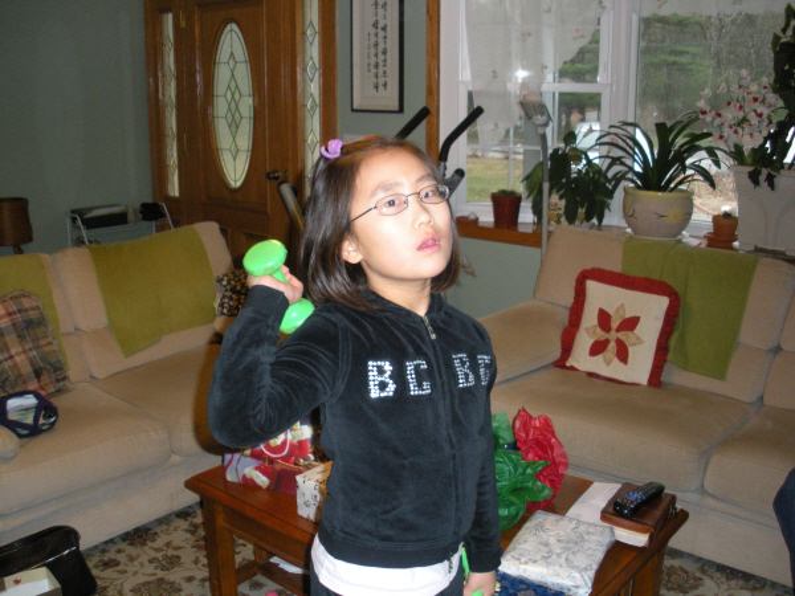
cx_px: 398
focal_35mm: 36
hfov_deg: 51.4
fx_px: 827
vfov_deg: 39.7
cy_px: 298
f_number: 3.5
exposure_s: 1/60
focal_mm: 6.3
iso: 286
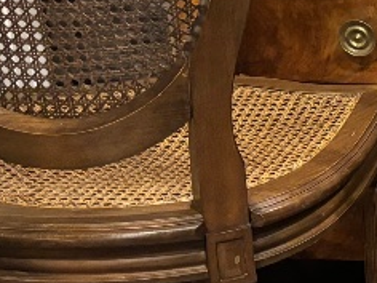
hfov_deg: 13.4
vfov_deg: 11.2
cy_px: 34
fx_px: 1438
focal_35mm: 132
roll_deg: +0.1
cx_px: 684
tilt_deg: -17.8
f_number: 1.6
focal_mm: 5.96
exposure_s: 1/25
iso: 640
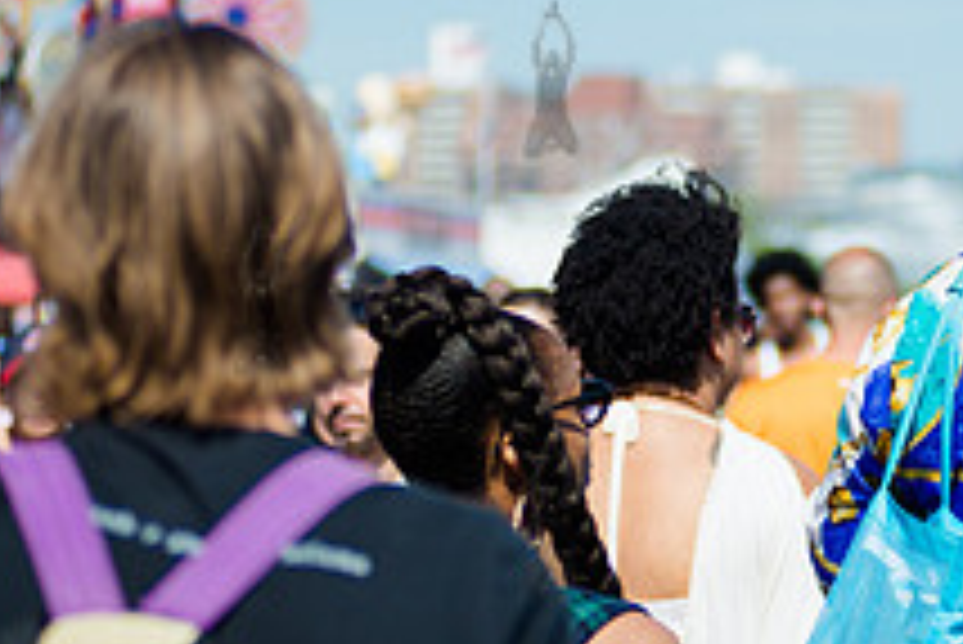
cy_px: 295
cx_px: 1130
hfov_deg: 9.4
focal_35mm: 217
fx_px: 5808
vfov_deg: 6.3
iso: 200
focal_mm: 80
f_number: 2.8
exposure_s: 1/4000
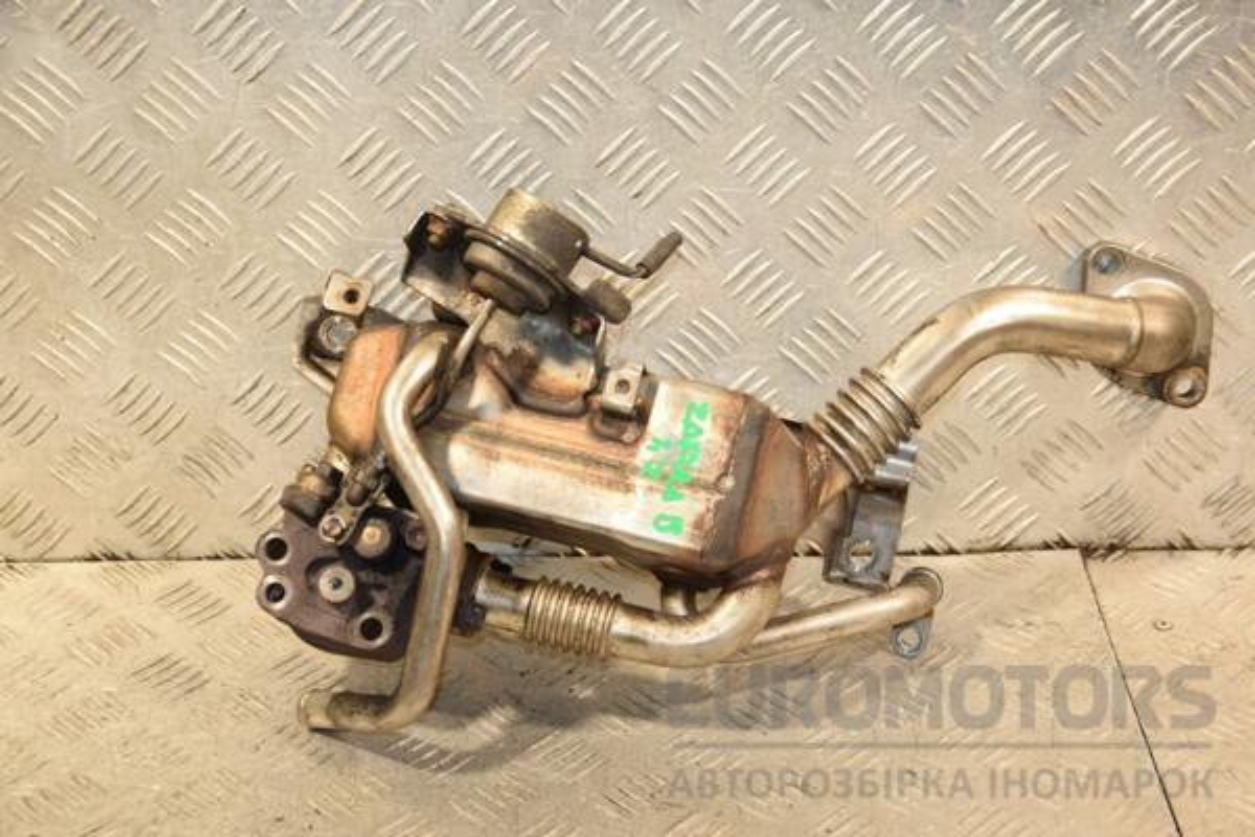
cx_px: 628
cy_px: 418
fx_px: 2510
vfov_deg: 18.9
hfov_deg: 28.1
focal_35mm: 72
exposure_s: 1/160
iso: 800
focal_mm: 48
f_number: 4.8
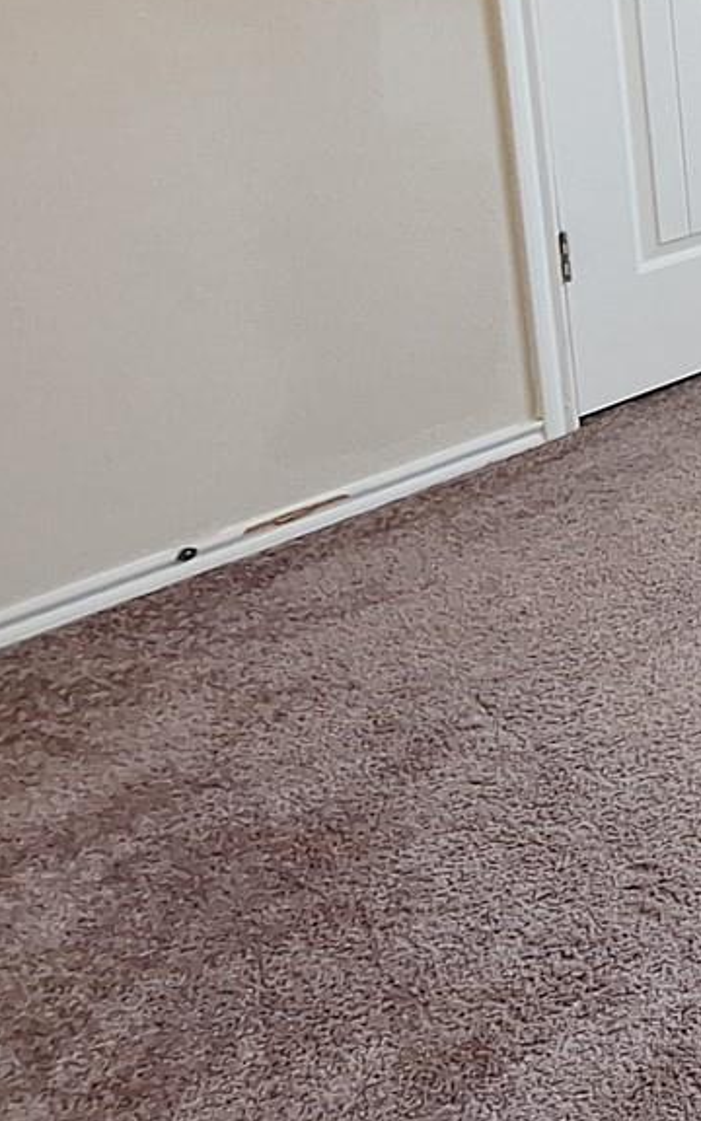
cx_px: 1490
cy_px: -27
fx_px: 1498
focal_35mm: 49
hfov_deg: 17.1
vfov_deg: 36.4
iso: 100
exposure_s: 1/40
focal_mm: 1.74
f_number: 2.2
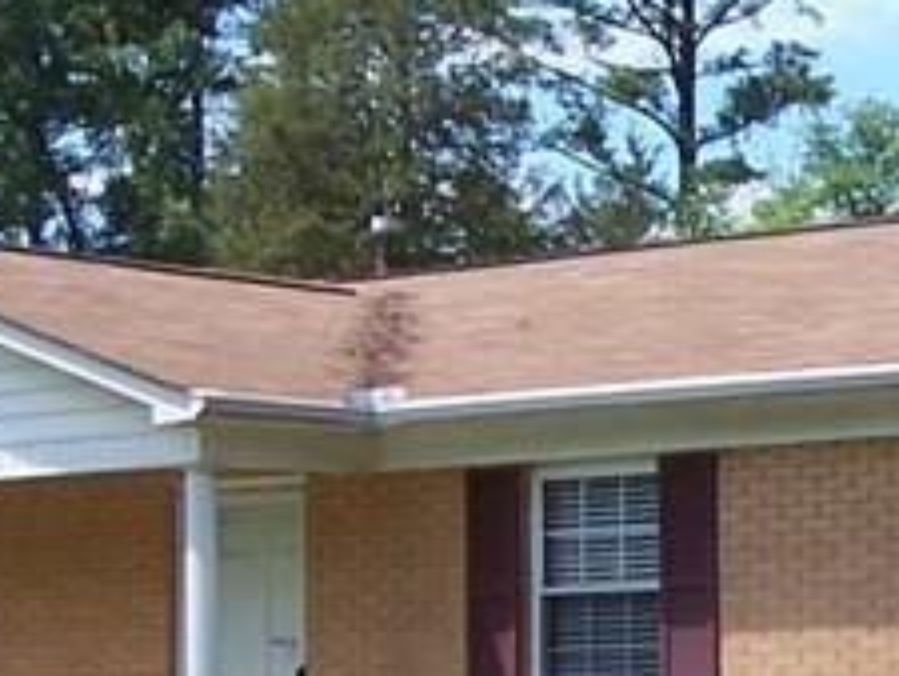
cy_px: 536
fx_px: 3898
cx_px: 1091
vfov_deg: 9.9
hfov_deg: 12.8
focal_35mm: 150
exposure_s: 1/750
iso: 80
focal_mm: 5.5
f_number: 3.4
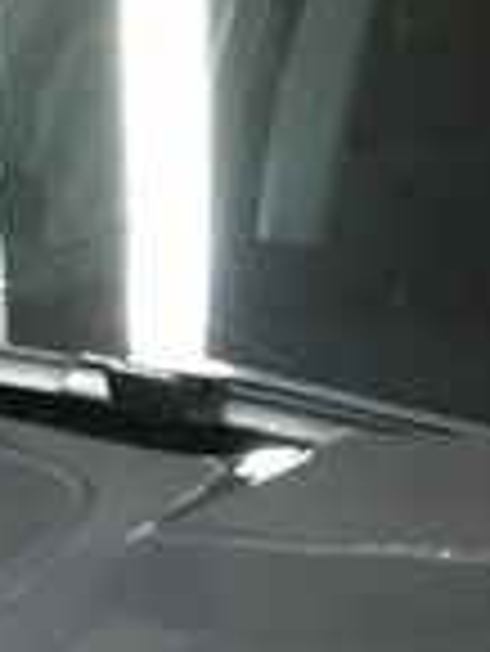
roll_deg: +1.3
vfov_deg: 6.1
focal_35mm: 308
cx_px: 1385
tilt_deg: -15.9
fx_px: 5805
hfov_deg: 4.7
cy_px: 1655
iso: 125
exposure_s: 1/33
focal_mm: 3.3
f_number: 2.4
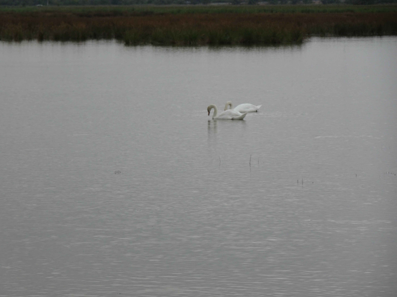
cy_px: 148
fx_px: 2512
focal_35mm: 219
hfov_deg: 9.0
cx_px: 198
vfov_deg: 6.8
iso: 80
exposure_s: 1/320
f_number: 6.3
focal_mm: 37.35
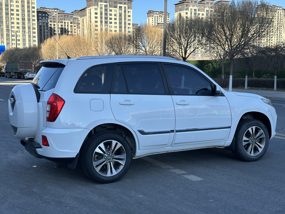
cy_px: 107
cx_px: 142
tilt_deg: -5.9
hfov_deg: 39.7
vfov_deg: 30.3
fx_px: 395
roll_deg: +0.1
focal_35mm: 48
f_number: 1.78
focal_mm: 6.86
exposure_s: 1/1541
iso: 64
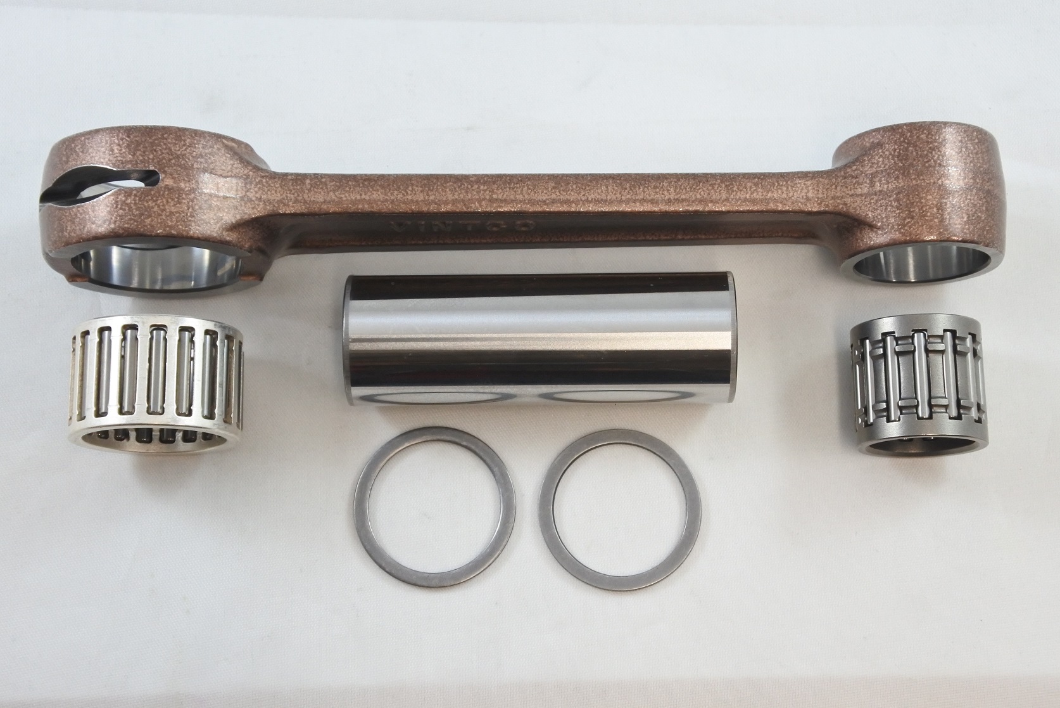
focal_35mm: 54
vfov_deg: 25.1
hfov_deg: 36.9
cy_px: 354
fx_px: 1590
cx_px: 530
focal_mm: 20.1
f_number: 4.8
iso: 560
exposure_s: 1/125
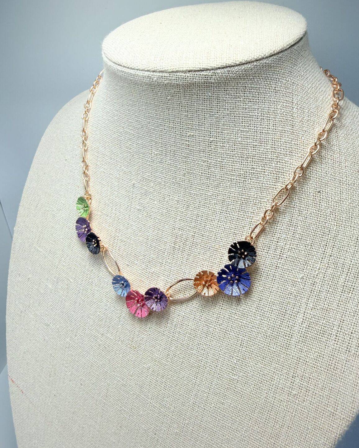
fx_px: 345
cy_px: 218
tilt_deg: -28.2
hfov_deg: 54.9
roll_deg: +2.7
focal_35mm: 26
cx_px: 182
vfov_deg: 66.0
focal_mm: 2.22
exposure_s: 1/381
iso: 40
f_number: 2.2
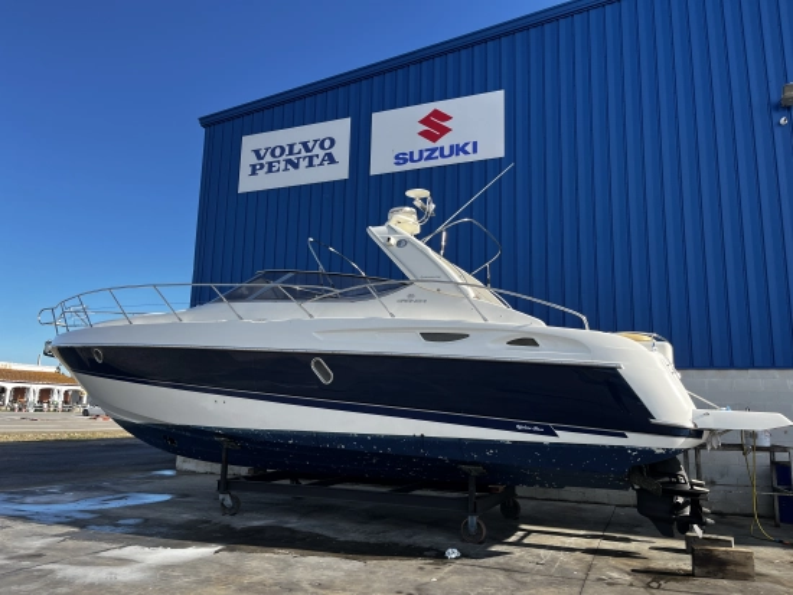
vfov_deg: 53.1
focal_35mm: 26
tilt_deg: +11.4
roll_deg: -1.1
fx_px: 596
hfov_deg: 67.3
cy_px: 298
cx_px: 396
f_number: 1.6
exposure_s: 1/1957
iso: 50
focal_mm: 5.1
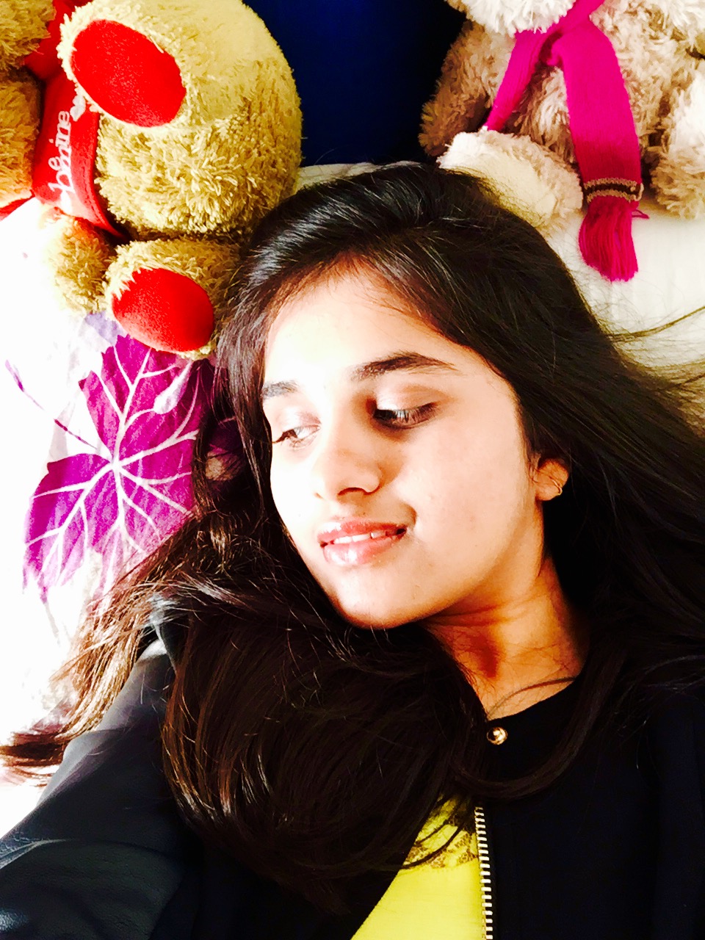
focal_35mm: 31
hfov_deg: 45.4
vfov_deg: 58.4
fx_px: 842
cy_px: 470
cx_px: 352
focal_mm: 2.65
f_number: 2.2
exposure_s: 1/33
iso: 100
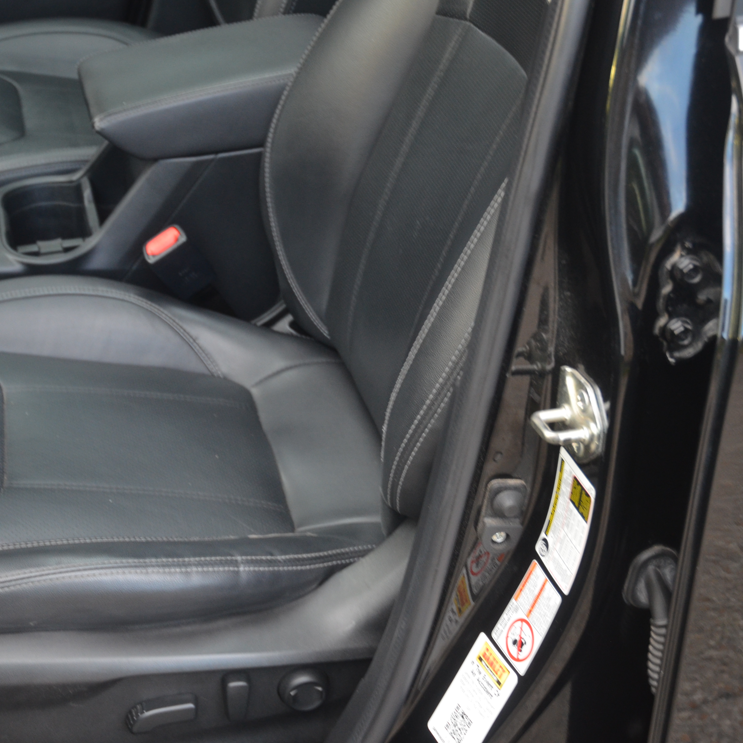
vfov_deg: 23.4
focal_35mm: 74
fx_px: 1797
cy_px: 372
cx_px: 211
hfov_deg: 23.2
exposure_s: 1/60
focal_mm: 38
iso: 720
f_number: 4.2
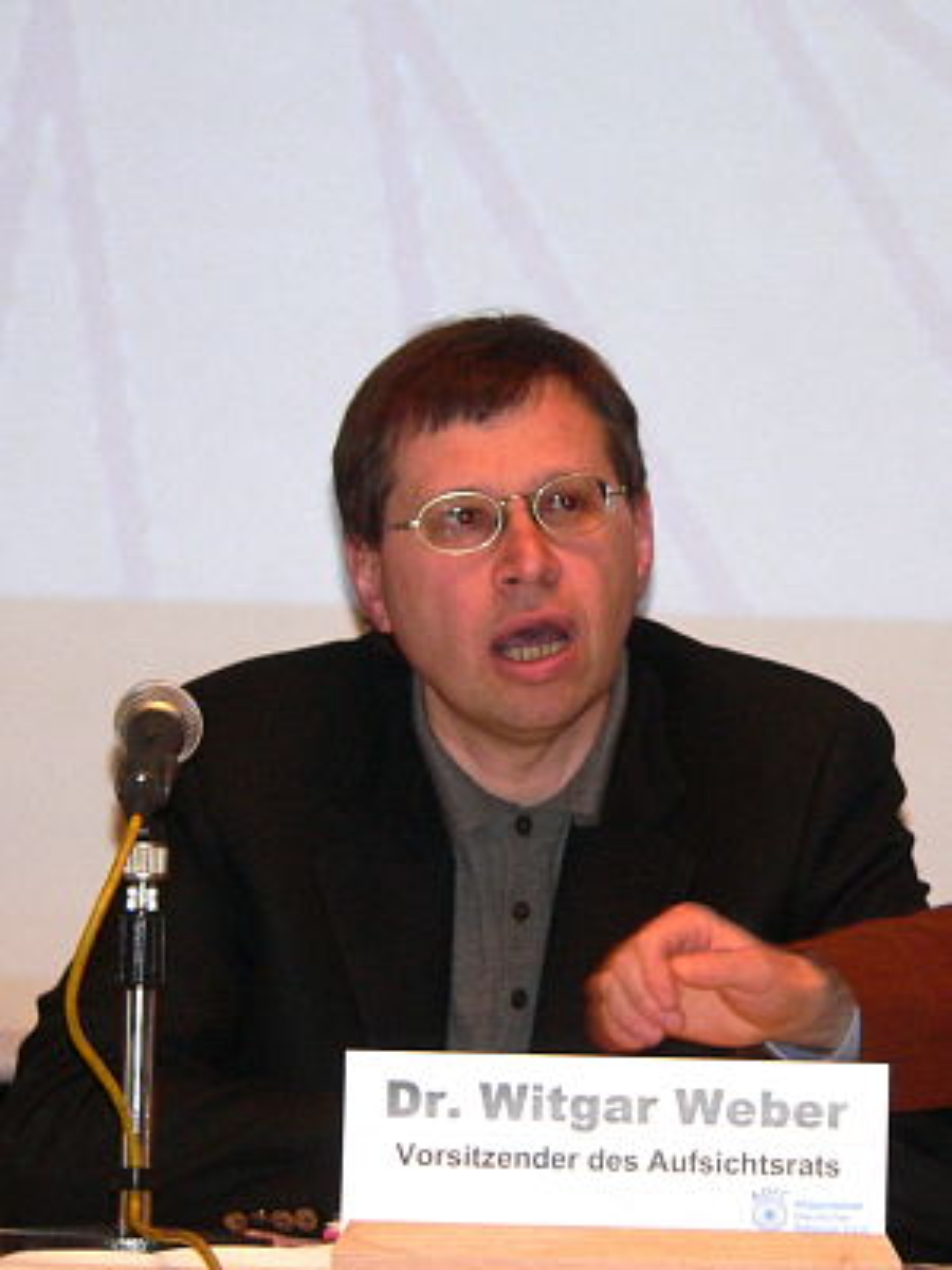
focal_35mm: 222
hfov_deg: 6.7
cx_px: 476
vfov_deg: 8.9
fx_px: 8141
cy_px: 635
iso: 300
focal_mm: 37
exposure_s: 1/60
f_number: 2.8
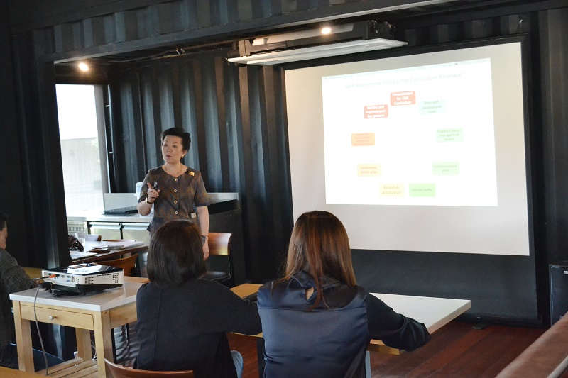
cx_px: 284
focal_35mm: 45
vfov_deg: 29.9
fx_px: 710
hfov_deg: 43.6
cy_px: 189
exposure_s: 1/80
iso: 3200
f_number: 5
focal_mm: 30
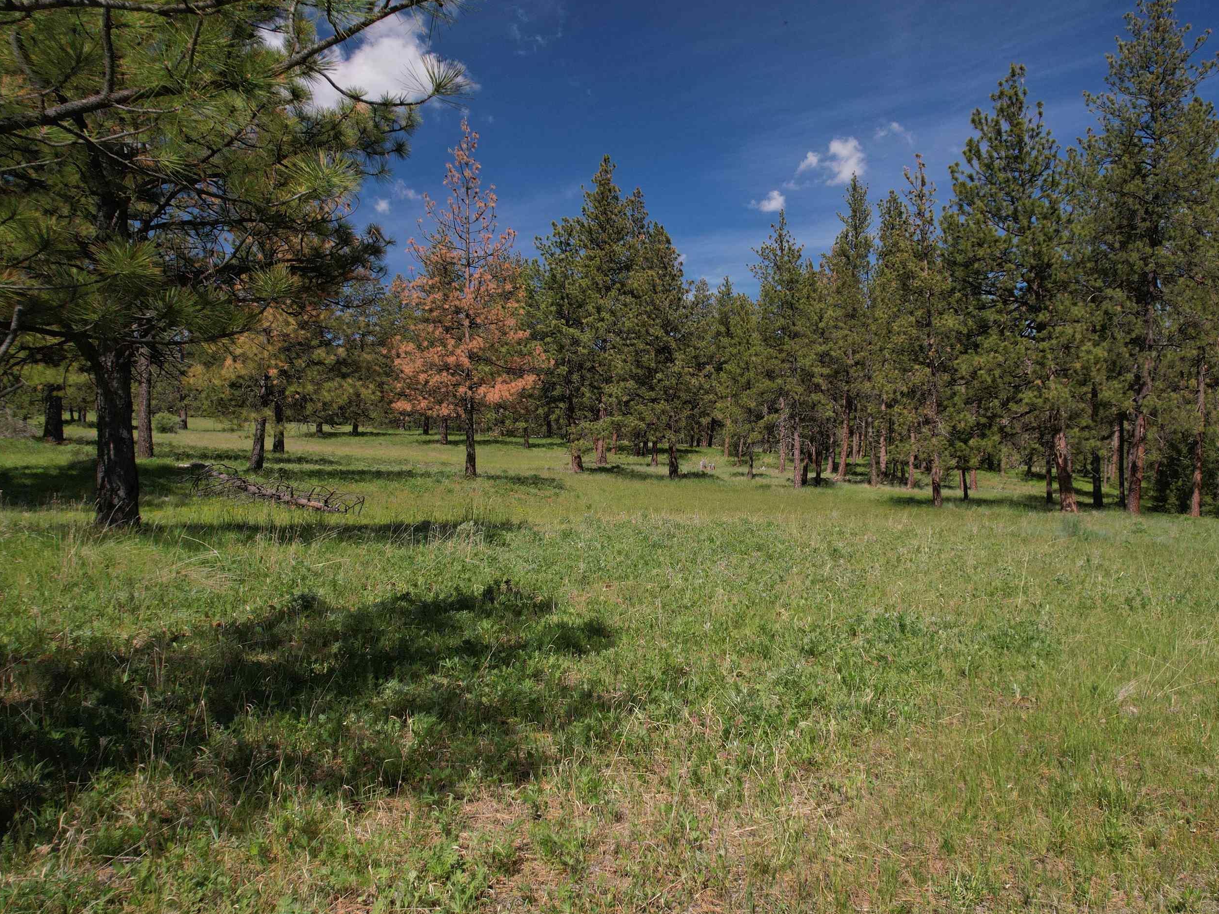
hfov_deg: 66.7
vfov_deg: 53.1
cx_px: 724
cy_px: 464
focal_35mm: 26
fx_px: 916
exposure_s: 1/2000
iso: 200
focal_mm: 8.38
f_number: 2.8
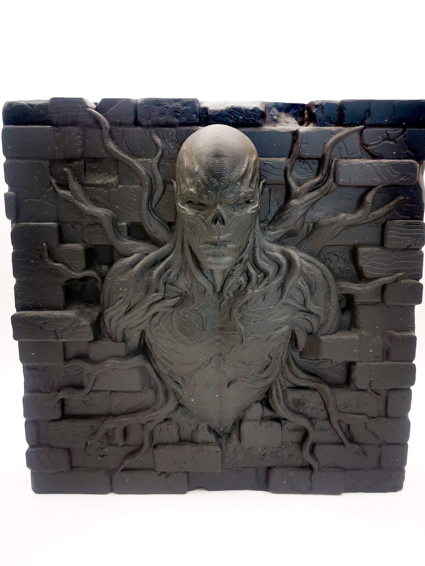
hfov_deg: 44.1
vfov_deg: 56.8
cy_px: 293
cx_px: 224
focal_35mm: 32
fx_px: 524
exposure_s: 1/100
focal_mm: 4.75
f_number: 1.8
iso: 160
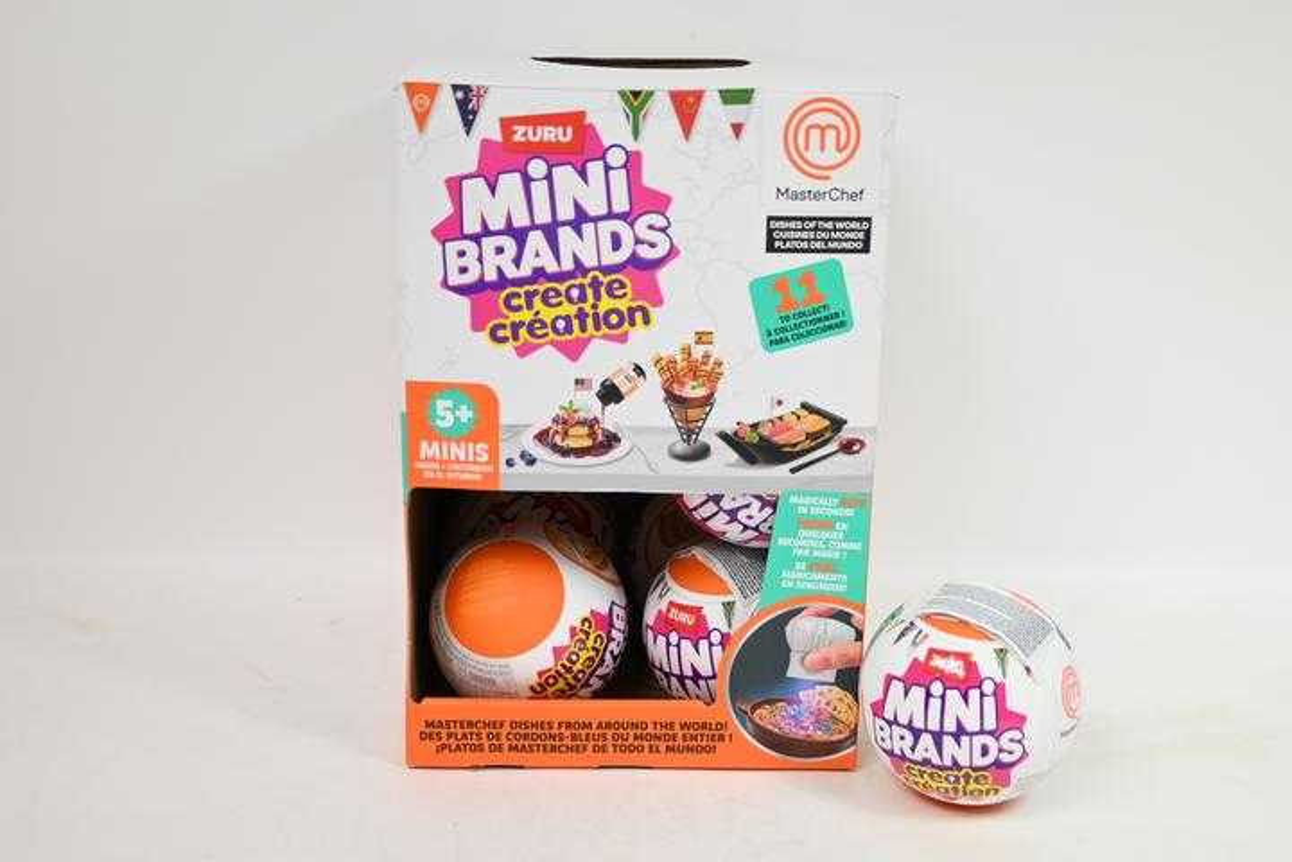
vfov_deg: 31.9
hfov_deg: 46.4
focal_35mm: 42
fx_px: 1507
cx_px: 646
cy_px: 431
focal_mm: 28
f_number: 4.5
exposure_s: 1/160
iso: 400
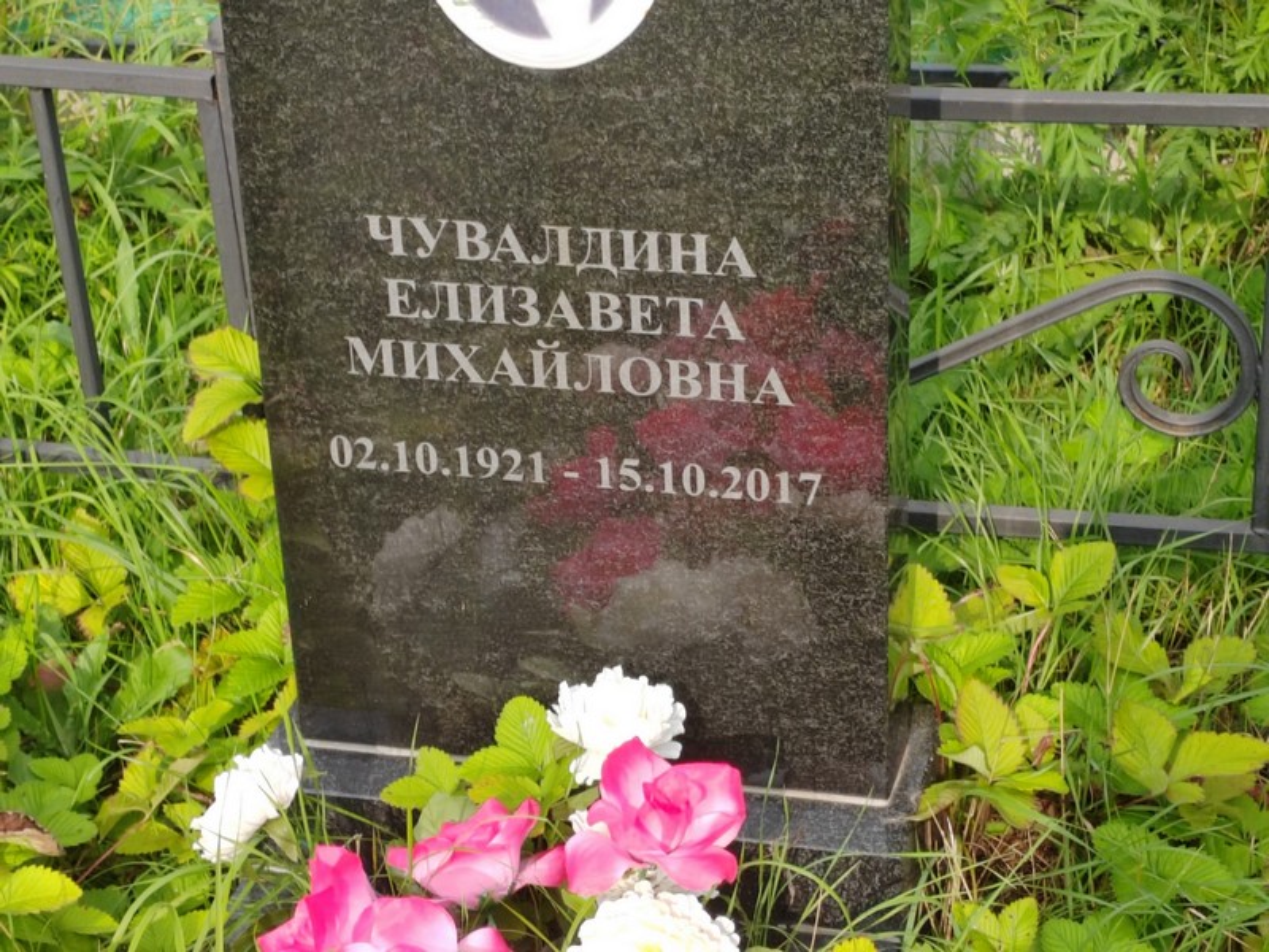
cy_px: 476
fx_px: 2933
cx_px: 634
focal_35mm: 80
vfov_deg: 18.4
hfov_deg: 24.4
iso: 100
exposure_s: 1/410
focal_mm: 5.52
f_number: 1.9
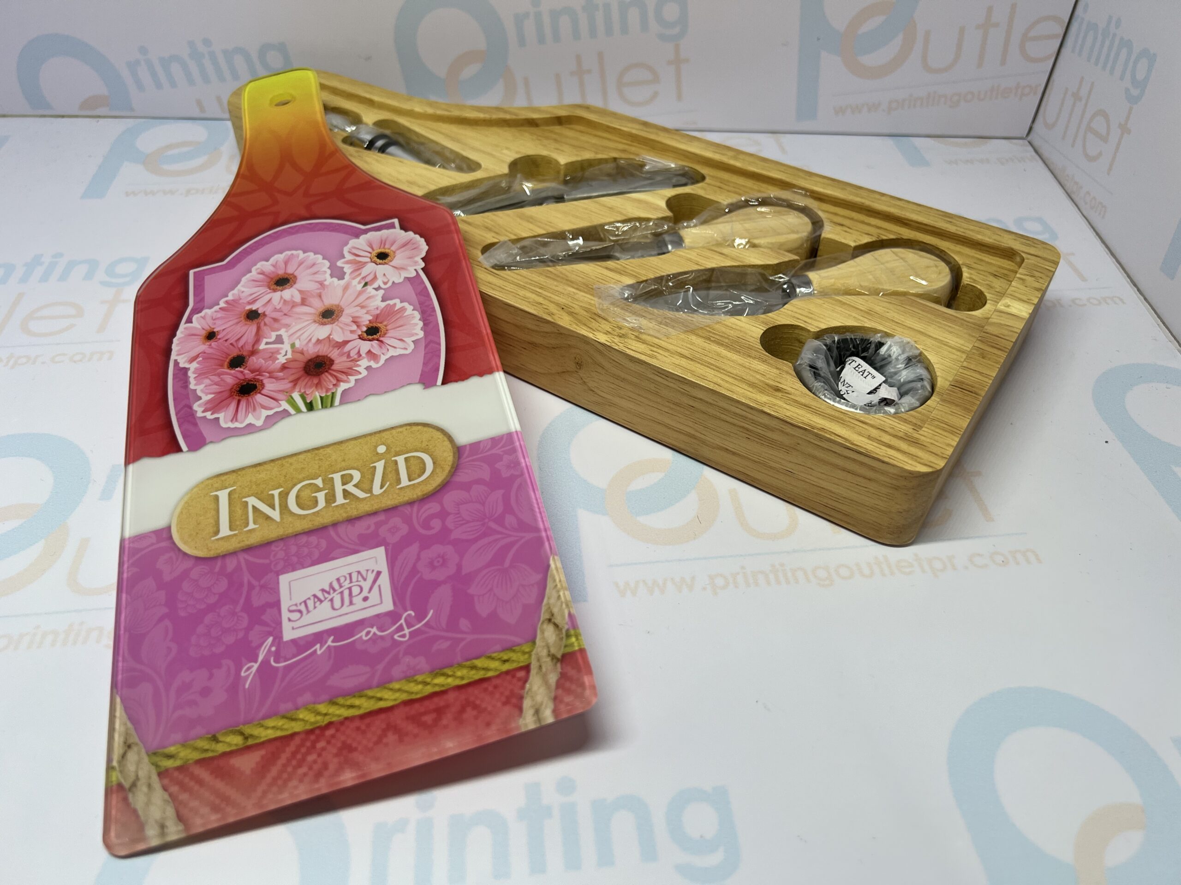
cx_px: 590
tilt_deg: -44.3
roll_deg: -1.0
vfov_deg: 53.1
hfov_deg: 67.3
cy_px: 442
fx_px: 887
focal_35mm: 26
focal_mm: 5.7
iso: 64
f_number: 1.5
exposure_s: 1/151
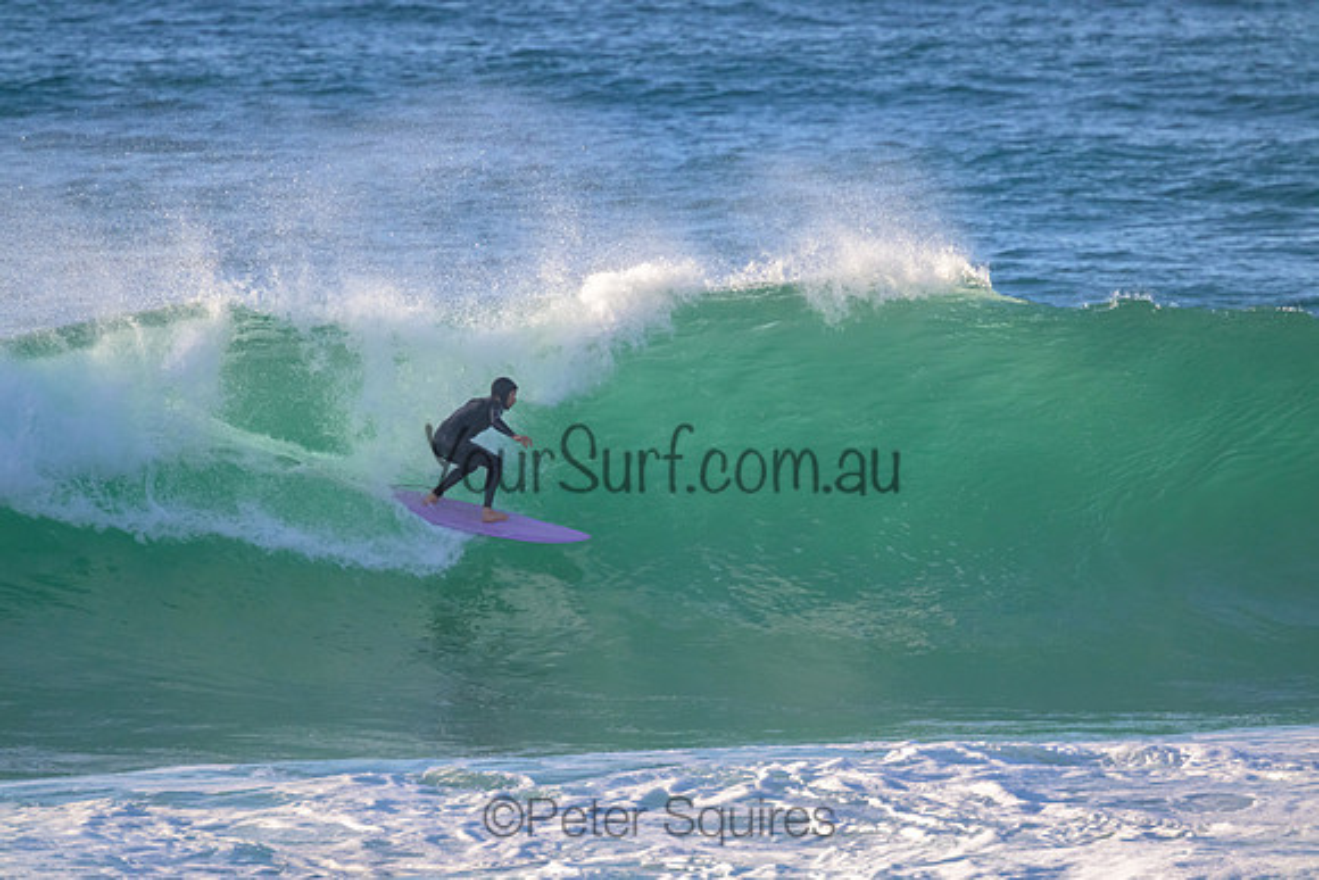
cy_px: 440
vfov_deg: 1.7
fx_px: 29317
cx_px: 660
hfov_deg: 2.6
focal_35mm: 800
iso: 2500
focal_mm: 800
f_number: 11
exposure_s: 1/1600
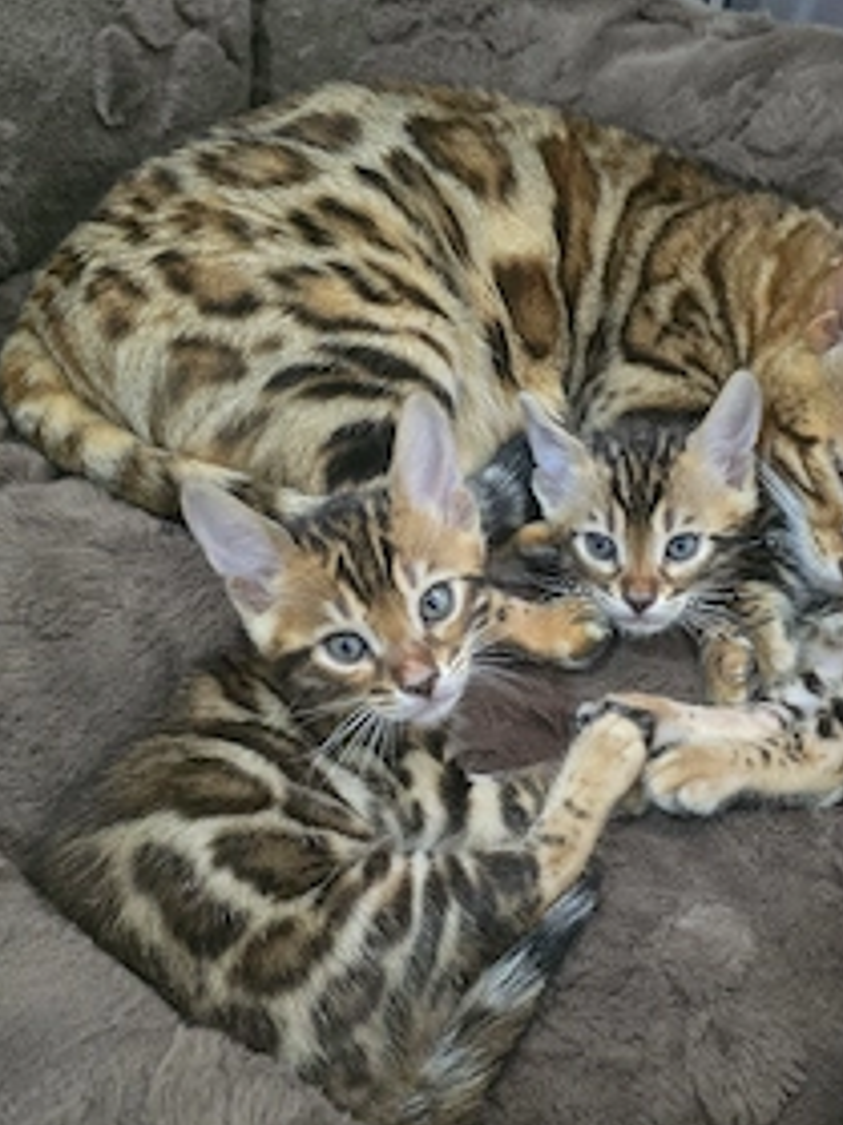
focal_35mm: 33
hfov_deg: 42.5
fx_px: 1072
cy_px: 641
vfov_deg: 55.2
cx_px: 536
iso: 2000
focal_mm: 6.3
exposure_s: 1/101
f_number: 1.7
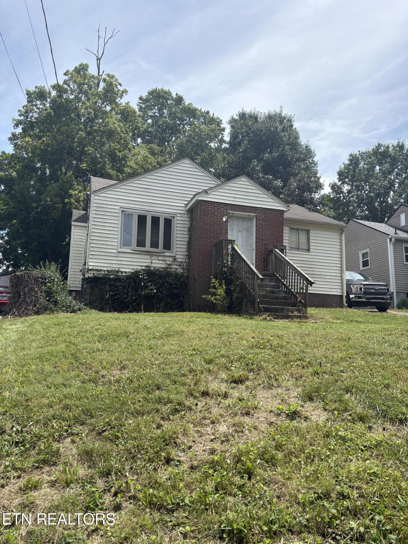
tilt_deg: +10.4
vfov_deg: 67.3
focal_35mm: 26
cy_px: 272
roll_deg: -1.9
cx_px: 204
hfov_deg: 53.1
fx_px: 409
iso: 50
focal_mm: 5.96
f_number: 1.6
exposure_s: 1/2985
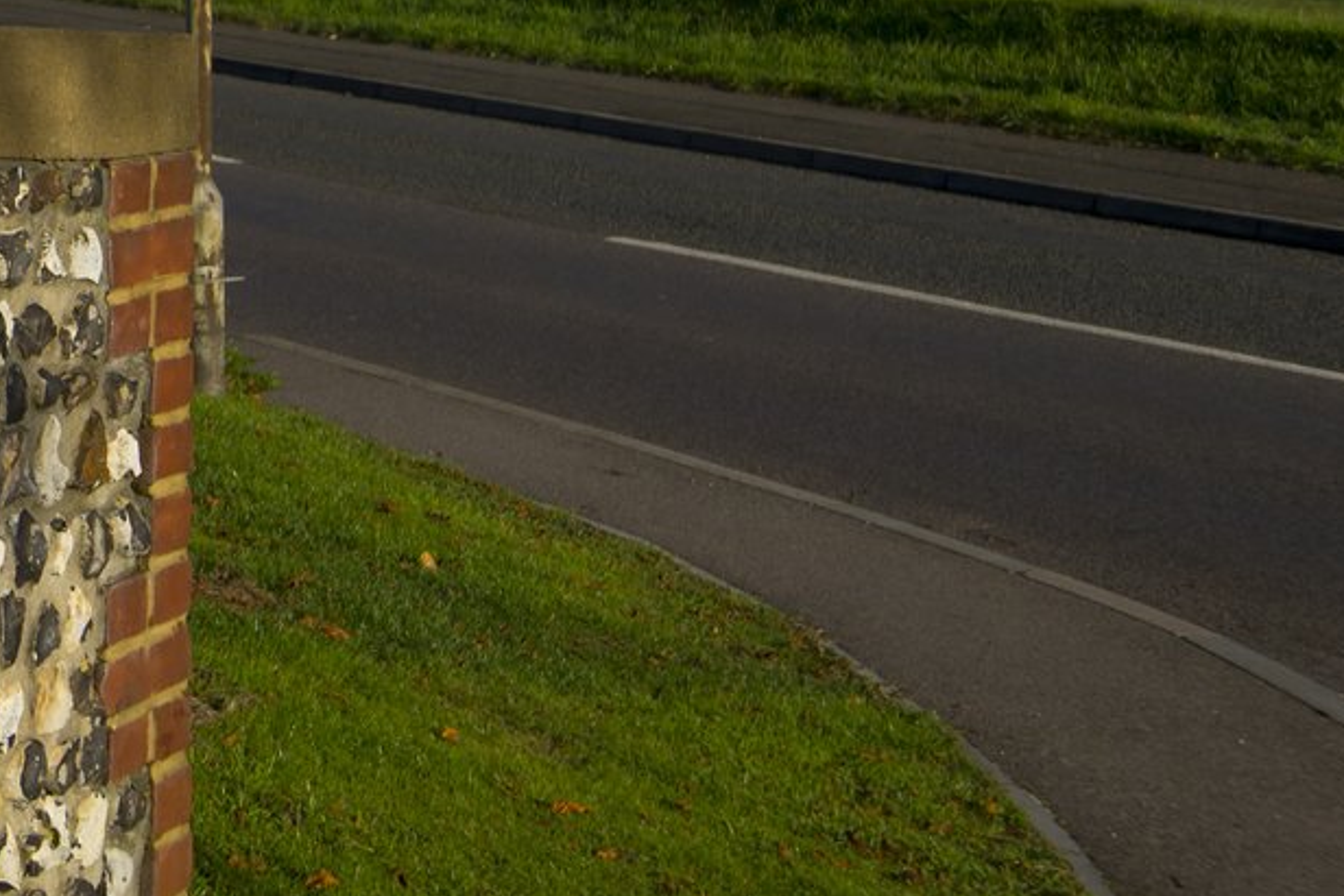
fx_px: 3249
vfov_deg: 15.4
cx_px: -589
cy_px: -31
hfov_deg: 20.5
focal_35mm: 87
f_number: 10
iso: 200
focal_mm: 30
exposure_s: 1/1000
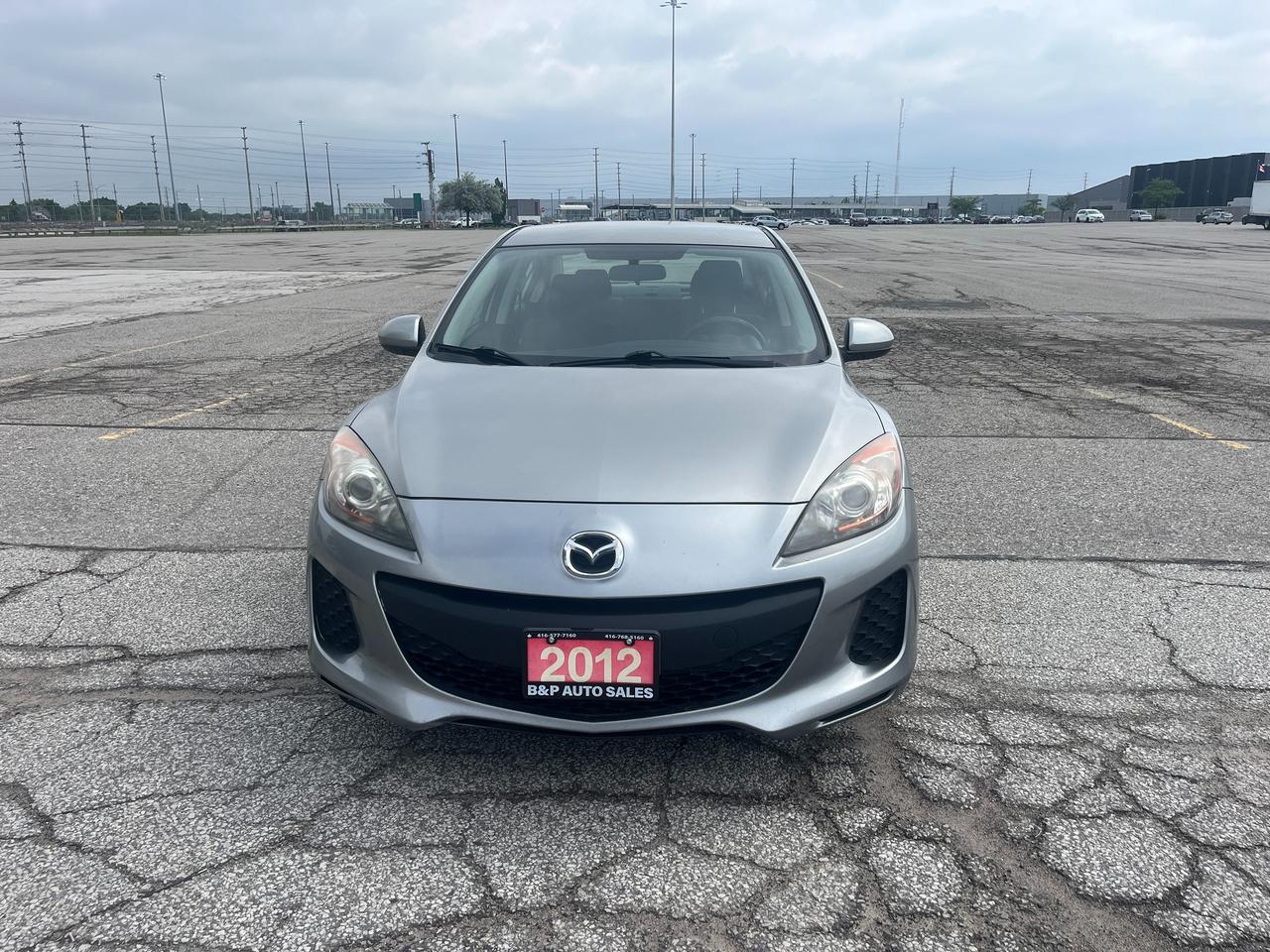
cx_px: 635
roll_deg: +0.3
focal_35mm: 26
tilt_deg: -15.8
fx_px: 954
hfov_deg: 67.3
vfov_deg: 53.1
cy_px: 476
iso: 50
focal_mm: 5.1
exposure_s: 1/4016
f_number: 1.6
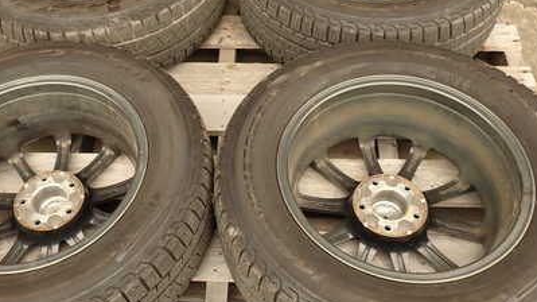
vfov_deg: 29.0
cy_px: 138
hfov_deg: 49.2
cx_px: 227
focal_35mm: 41
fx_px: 584
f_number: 2.8
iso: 100
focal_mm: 4.5
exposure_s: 1/200
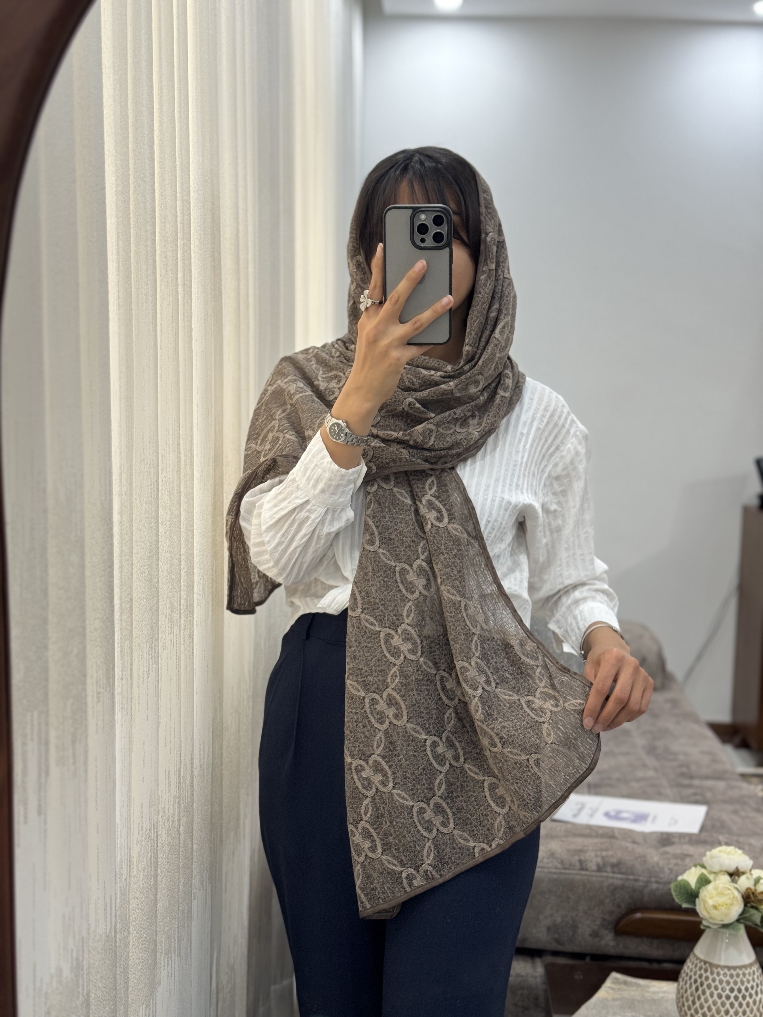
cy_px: 508
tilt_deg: -16.2
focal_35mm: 48
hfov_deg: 30.3
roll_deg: -1.4
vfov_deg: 39.7
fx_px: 1411
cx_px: 382
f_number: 1.78
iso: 100
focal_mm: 6.76
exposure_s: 1/50
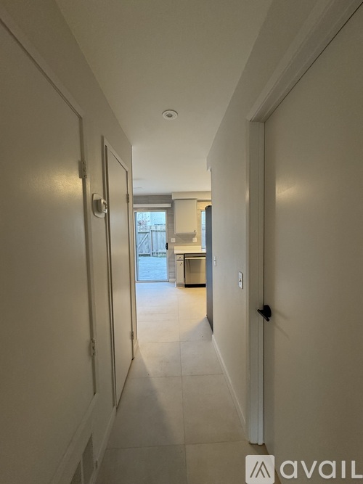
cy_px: 242
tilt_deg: -0.8
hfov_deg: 85.7
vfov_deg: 102.1
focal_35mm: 14
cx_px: 182
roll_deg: +1.5
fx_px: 196
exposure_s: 1/120
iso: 320
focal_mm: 2.22
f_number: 2.2
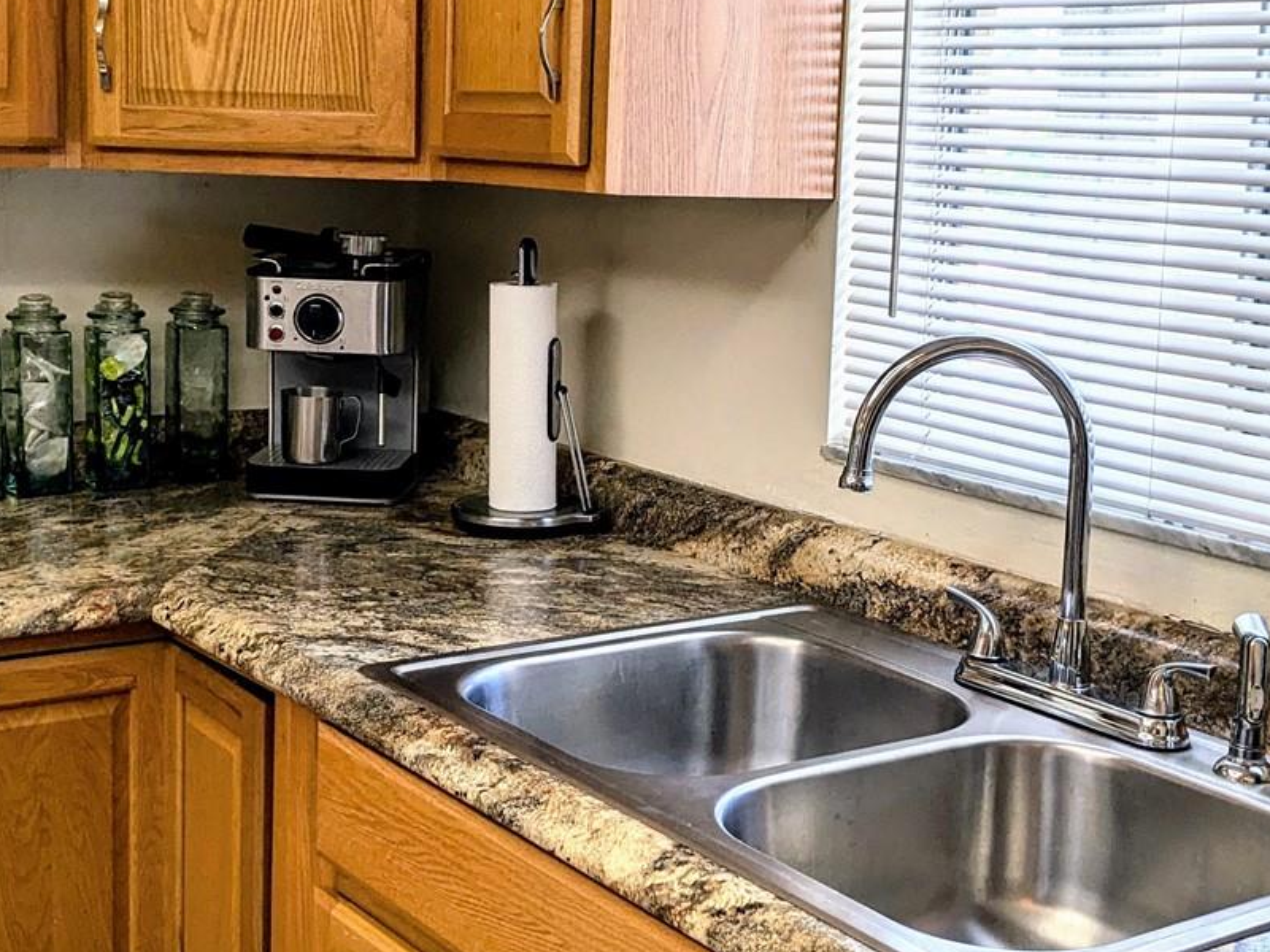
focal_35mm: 54
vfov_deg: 27.0
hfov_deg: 35.5
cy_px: 419
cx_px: 600
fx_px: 1981
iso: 44
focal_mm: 4.38
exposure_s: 1/181
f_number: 1.73
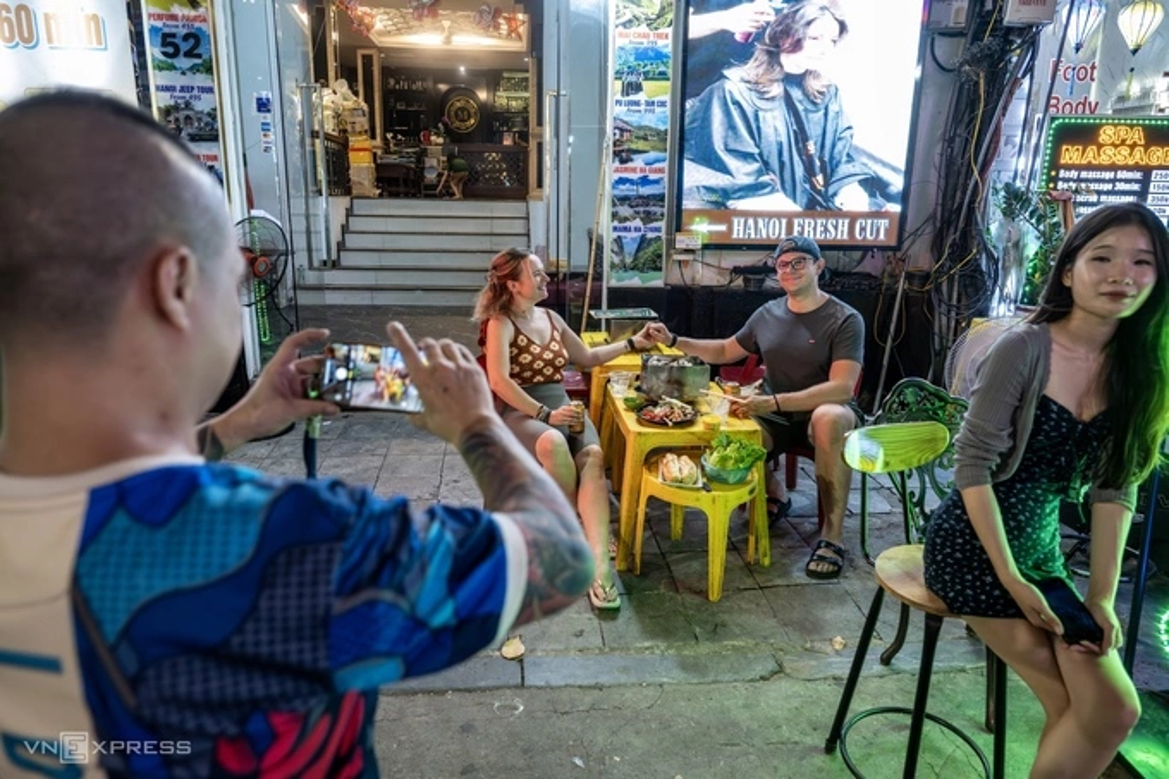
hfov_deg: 73.8
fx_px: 779
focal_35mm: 24
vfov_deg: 53.1
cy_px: 390
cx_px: 584
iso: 3200
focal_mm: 24
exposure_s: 1/100
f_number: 4
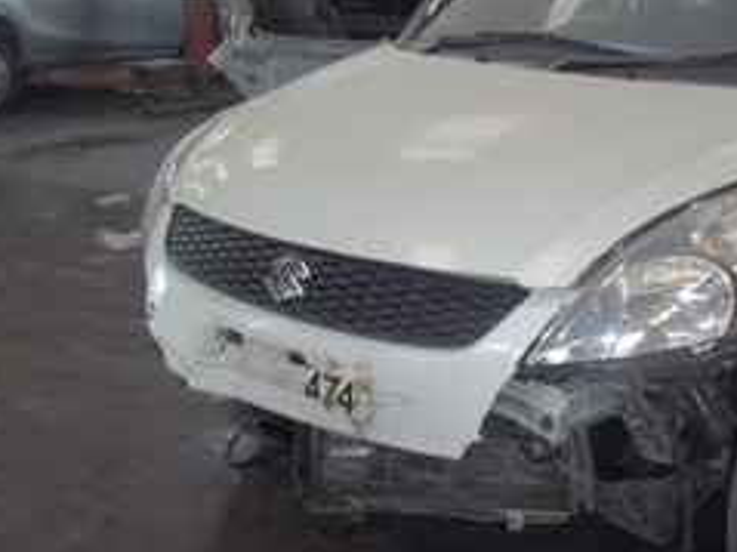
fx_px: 1277
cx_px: 623
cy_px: 311
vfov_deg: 24.4
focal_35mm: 60
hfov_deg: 31.1
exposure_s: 1/30
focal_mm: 5.7
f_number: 2.9
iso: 160
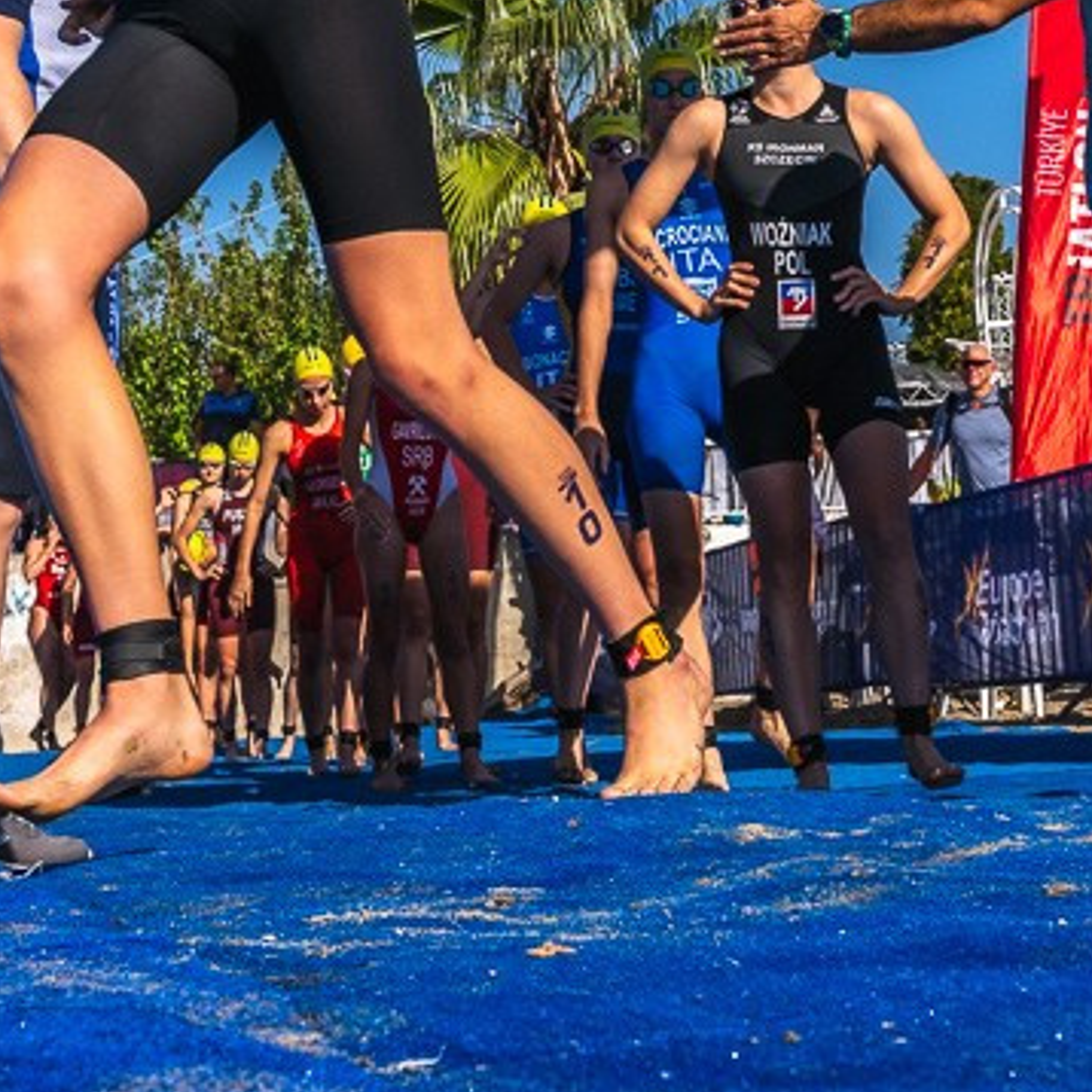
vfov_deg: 22.6
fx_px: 2605
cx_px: 717
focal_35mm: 73
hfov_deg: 23.6
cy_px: -47
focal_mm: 24
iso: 200
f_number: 8
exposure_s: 1/1600
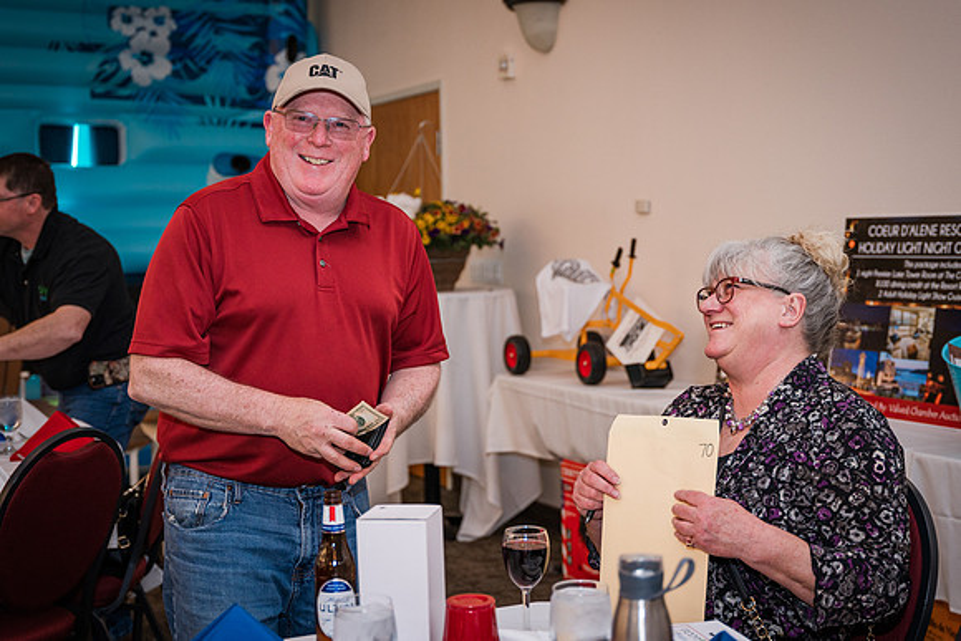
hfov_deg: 36.4
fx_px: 1461
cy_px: 248
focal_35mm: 55
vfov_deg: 24.7
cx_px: 480
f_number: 2.8
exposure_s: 1/250
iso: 800
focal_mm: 44.6
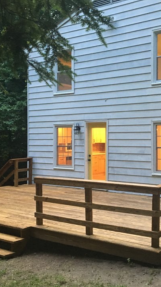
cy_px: 134
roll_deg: -0.5
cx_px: 122
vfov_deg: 45.5
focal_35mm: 45
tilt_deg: +0.8
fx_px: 342
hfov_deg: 26.1
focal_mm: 4.15
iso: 200
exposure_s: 1/20
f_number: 2.2
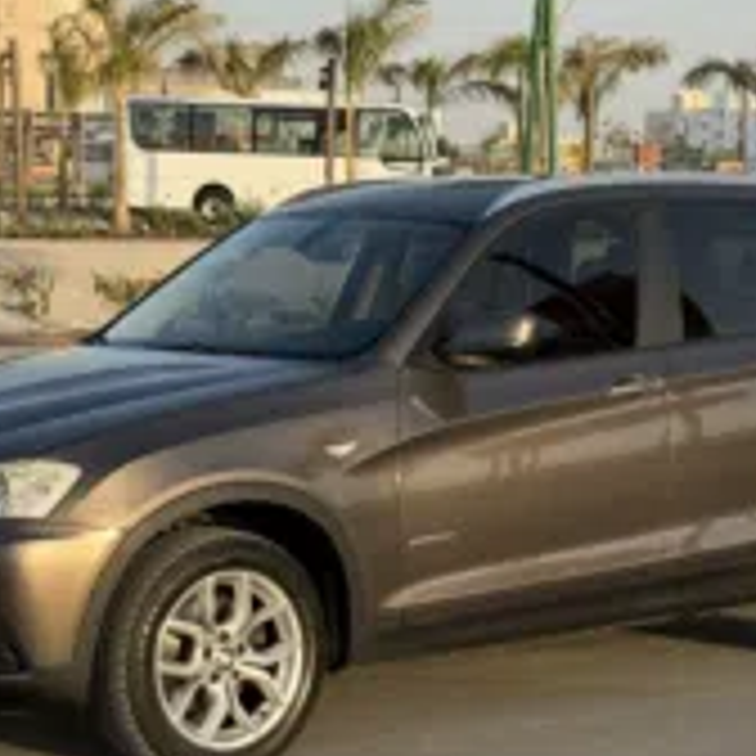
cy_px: 410
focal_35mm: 101
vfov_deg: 17.2
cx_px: 369
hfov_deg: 17.2
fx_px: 2496
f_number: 1.78
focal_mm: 6.76
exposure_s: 1/1883
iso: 64
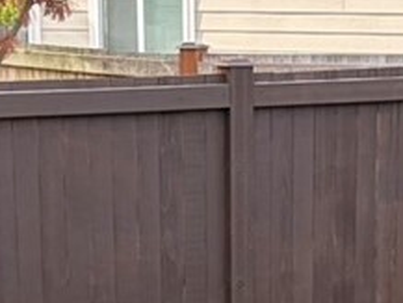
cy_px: 710
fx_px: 2237
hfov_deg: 10.3
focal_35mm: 192
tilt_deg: -17.2
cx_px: 280
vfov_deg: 7.3
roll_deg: +0.6
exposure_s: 1/269
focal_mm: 5.96
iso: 50
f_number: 1.6
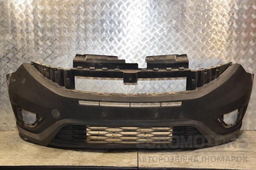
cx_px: 128
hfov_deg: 31.9
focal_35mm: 63
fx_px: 448
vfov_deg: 21.6
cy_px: 85
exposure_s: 1/200
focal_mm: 42
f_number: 4.8
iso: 800
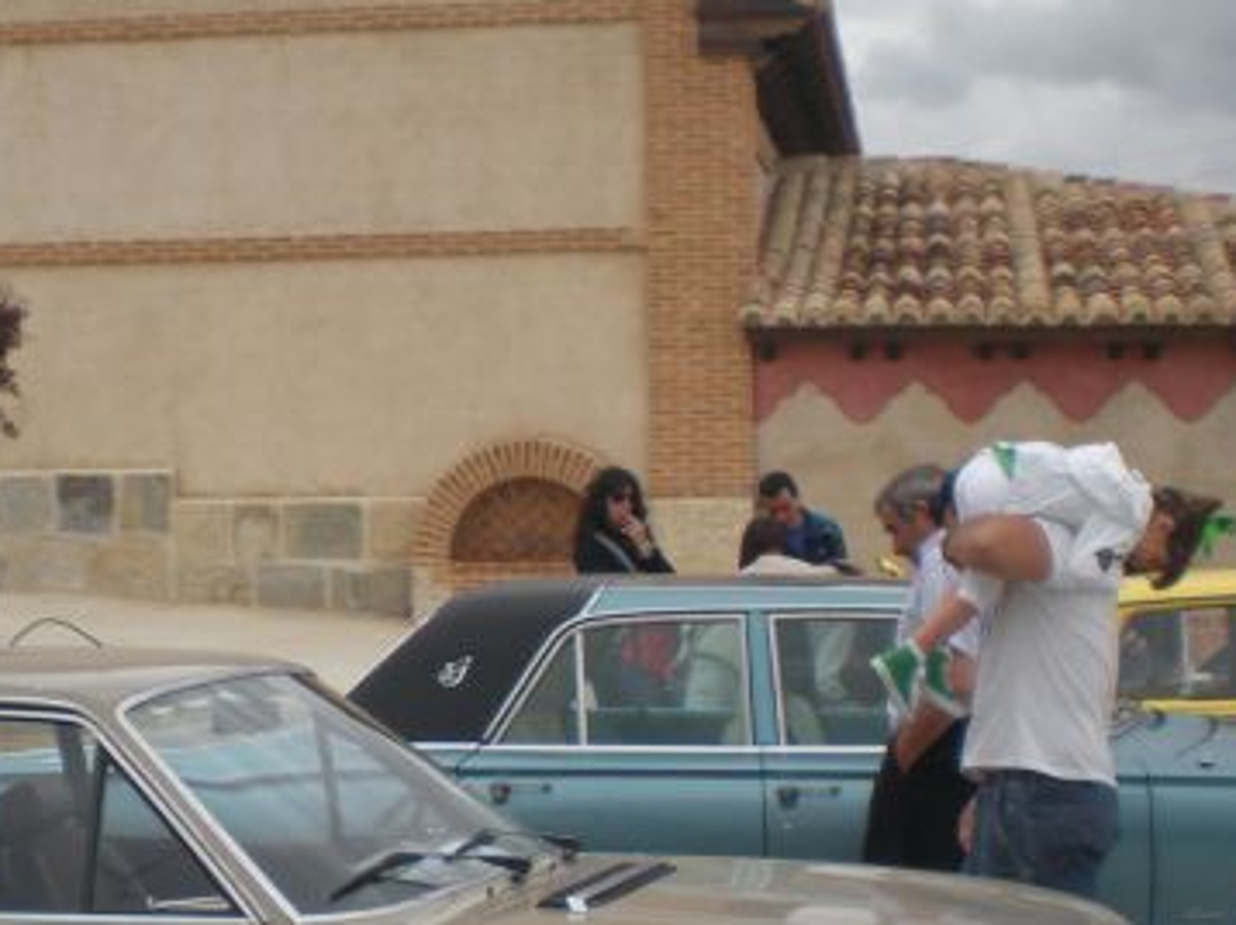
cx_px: 345
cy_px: 511
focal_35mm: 85
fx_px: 3033
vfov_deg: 17.3
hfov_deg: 22.9
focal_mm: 6.3
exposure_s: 1/557
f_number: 4.6
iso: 64
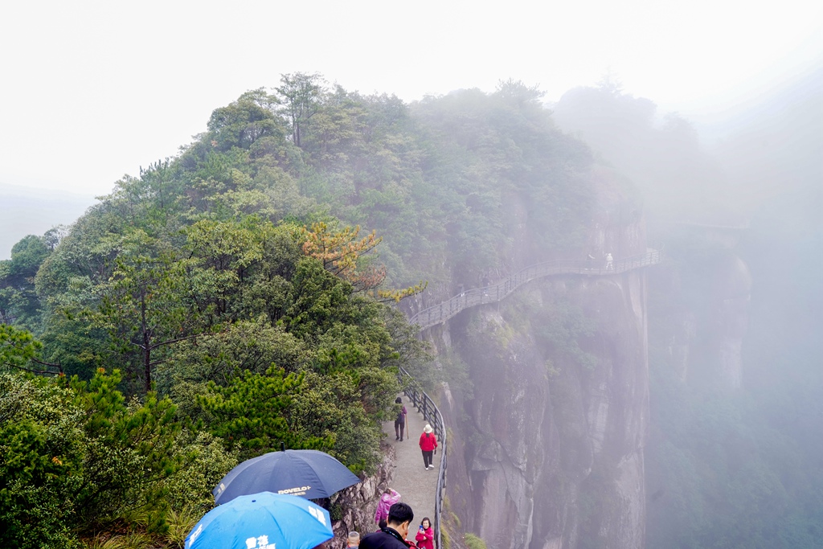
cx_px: 412
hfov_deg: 57.2
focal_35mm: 33
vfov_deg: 40.0
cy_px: 274
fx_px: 754
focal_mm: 33
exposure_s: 1/40
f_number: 10
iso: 320
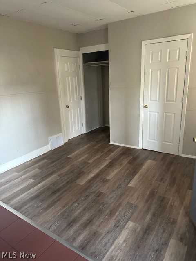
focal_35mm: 24
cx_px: 98
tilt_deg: -15.2
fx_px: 181
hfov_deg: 56.8
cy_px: 130
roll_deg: +2.2
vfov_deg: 71.6
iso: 800
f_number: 1.78
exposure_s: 1/60
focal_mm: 6.86
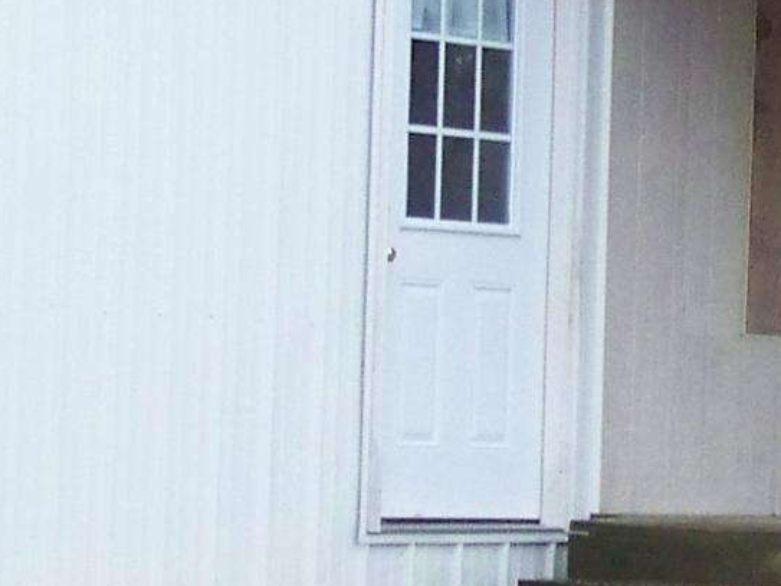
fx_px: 4737
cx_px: 814
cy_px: 439
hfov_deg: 9.4
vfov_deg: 7.1
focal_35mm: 210
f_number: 2.8
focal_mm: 6.3
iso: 200
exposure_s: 1/60
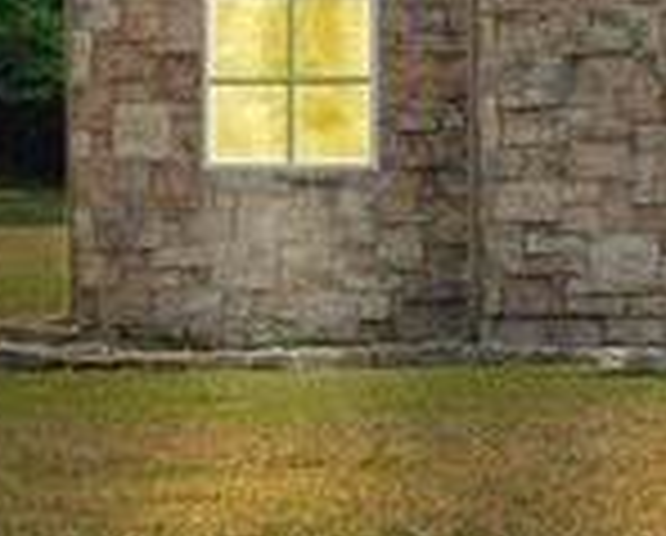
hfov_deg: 10.0
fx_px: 3259
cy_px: 36
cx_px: 1652
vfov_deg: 9.3
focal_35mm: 165
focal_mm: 16
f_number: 7.1
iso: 250
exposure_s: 1/60
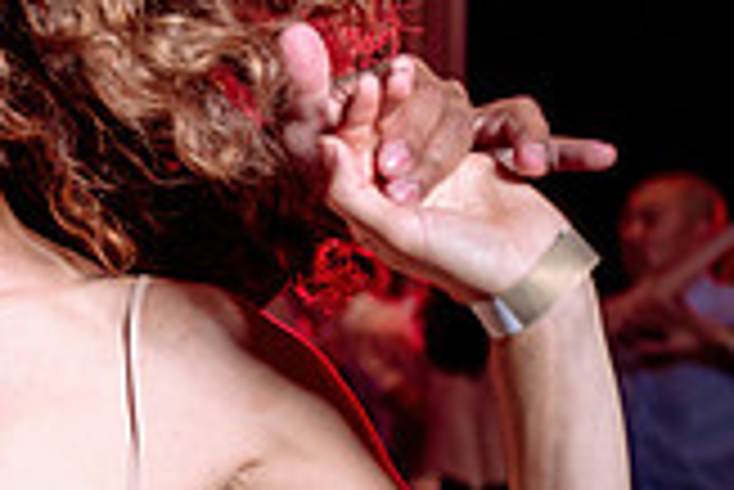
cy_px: 490
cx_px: -602
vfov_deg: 9.5
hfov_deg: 12.9
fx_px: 2939
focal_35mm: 144
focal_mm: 38
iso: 800
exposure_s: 1/80
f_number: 2.8
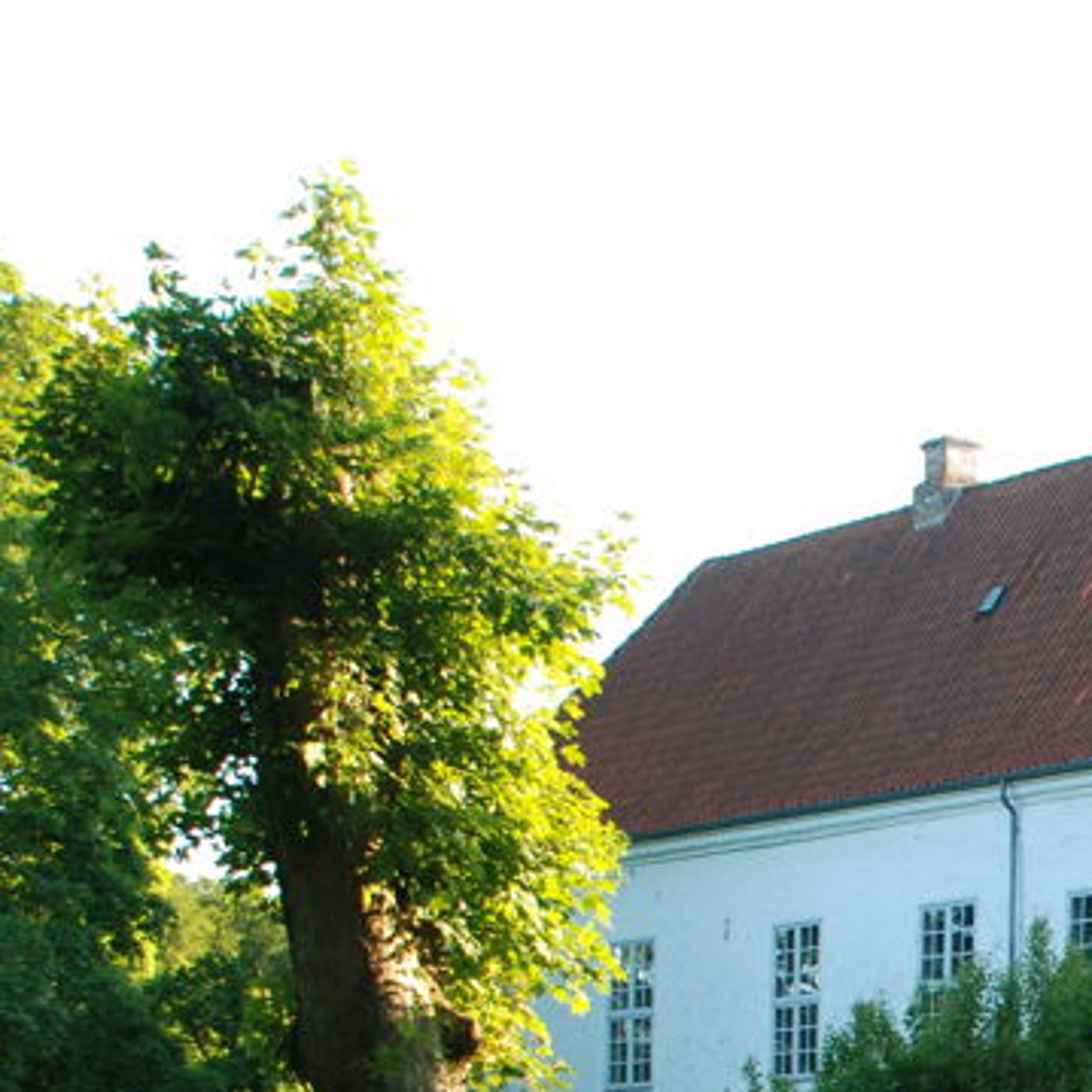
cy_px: 1195
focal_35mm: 100
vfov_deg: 16.9
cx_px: 1381
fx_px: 3569
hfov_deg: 16.5
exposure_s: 1/60
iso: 200
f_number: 4
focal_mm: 22
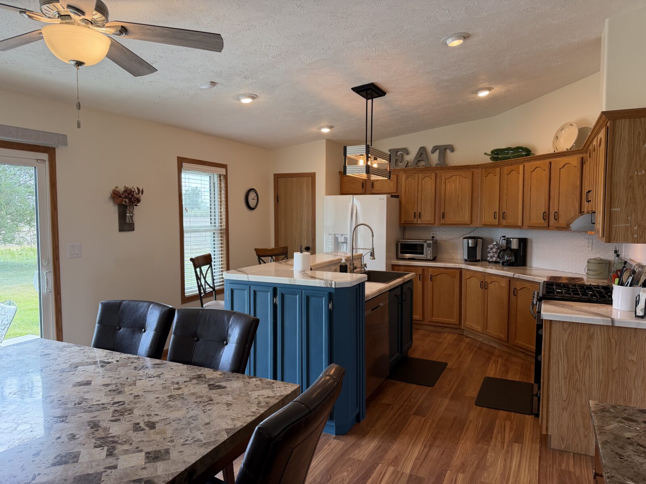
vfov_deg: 56.8
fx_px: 448
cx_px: 323
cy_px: 242
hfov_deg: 71.6
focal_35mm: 24
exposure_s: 1/159
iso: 160
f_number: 1.78
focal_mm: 6.76
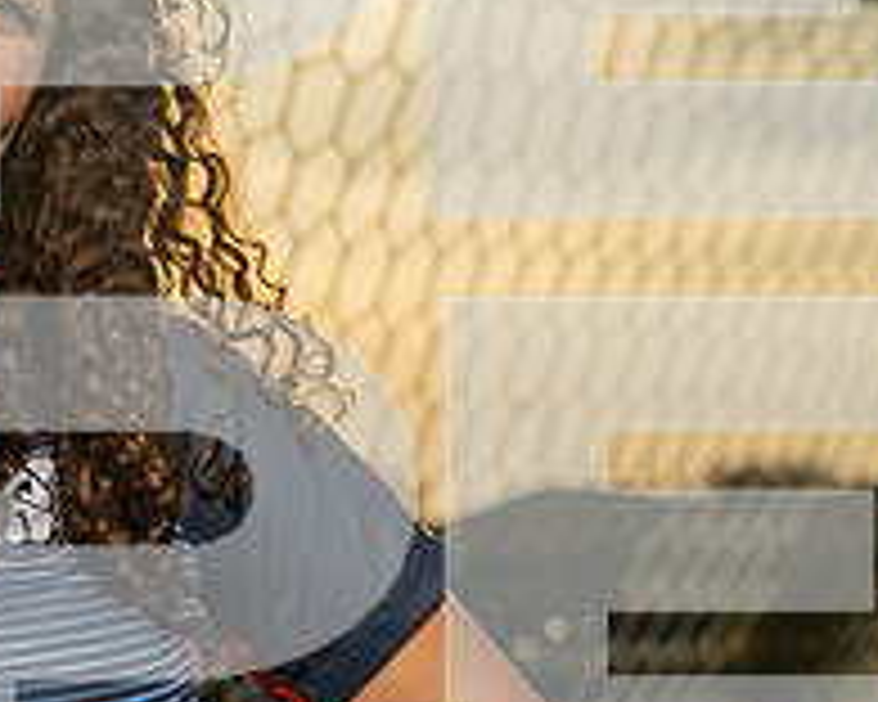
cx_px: -313
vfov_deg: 11.6
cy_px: 558
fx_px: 3456
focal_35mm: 133
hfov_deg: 13.8
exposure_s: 1/250
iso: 200
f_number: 4.5
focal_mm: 41
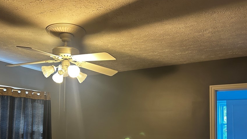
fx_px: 223
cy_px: 108
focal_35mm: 34
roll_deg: -0.6
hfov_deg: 57.7
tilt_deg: +4.2
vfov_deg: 33.8
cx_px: 103
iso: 200
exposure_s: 1/60
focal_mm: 5.7
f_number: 1.5
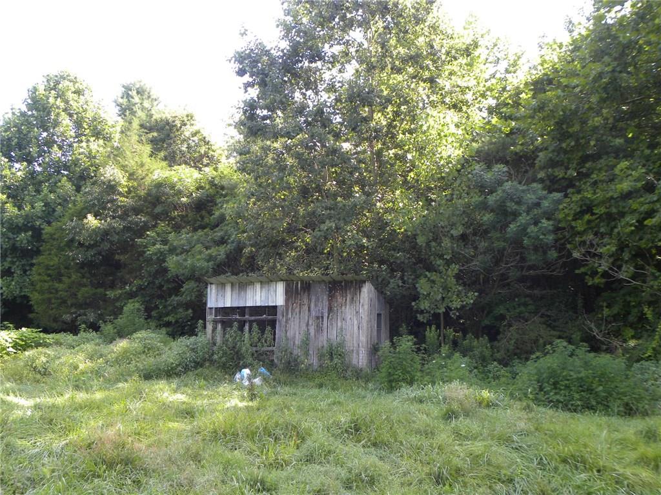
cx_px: 330
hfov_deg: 50.1
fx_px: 707
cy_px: 248
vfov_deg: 38.7
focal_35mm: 37
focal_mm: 6.6
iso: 71
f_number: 3.2
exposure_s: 1/76.4
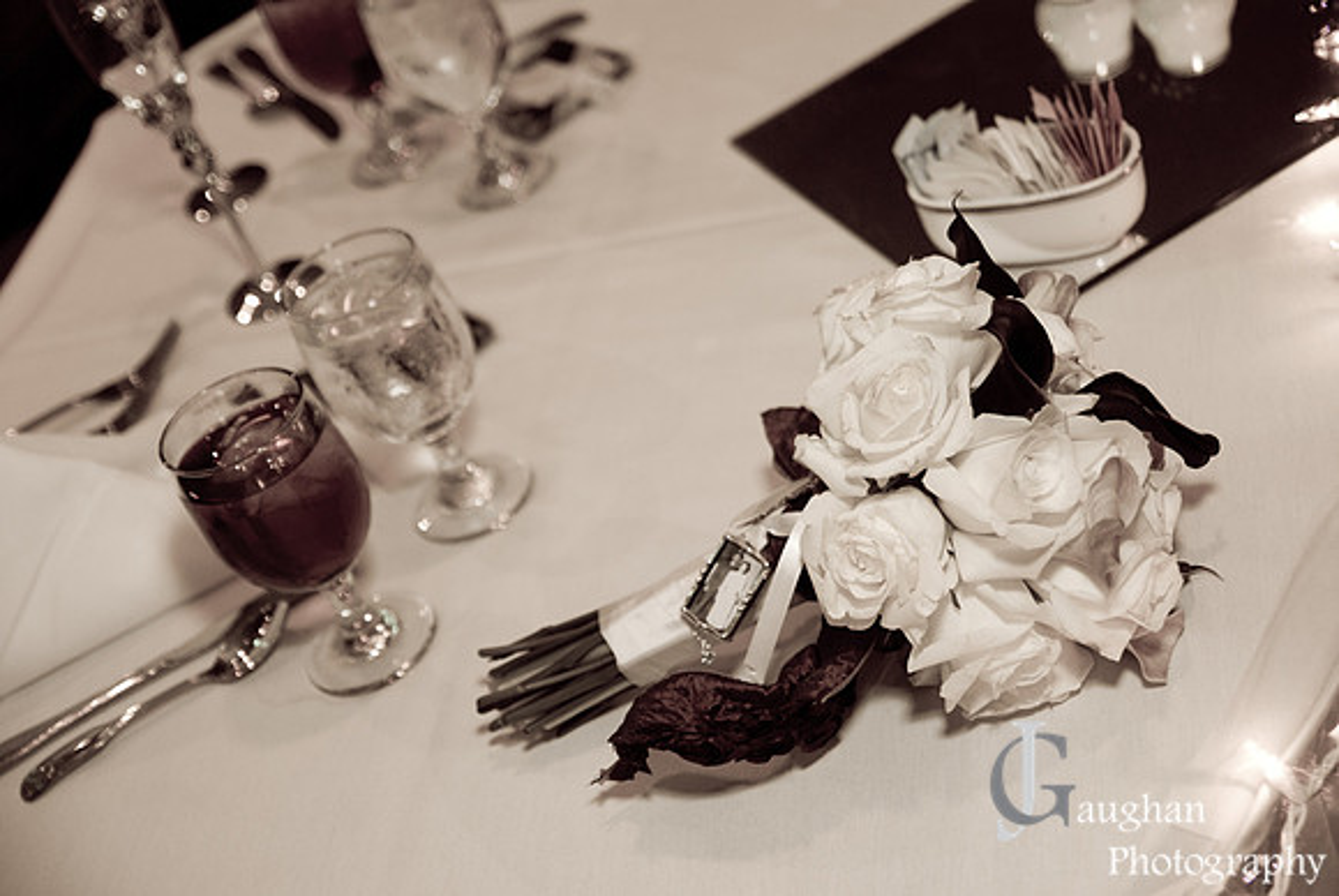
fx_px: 2122
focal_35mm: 57
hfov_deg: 35.0
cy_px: 448
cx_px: 670
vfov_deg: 23.8
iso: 320
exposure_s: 1/60
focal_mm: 38
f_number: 2.8
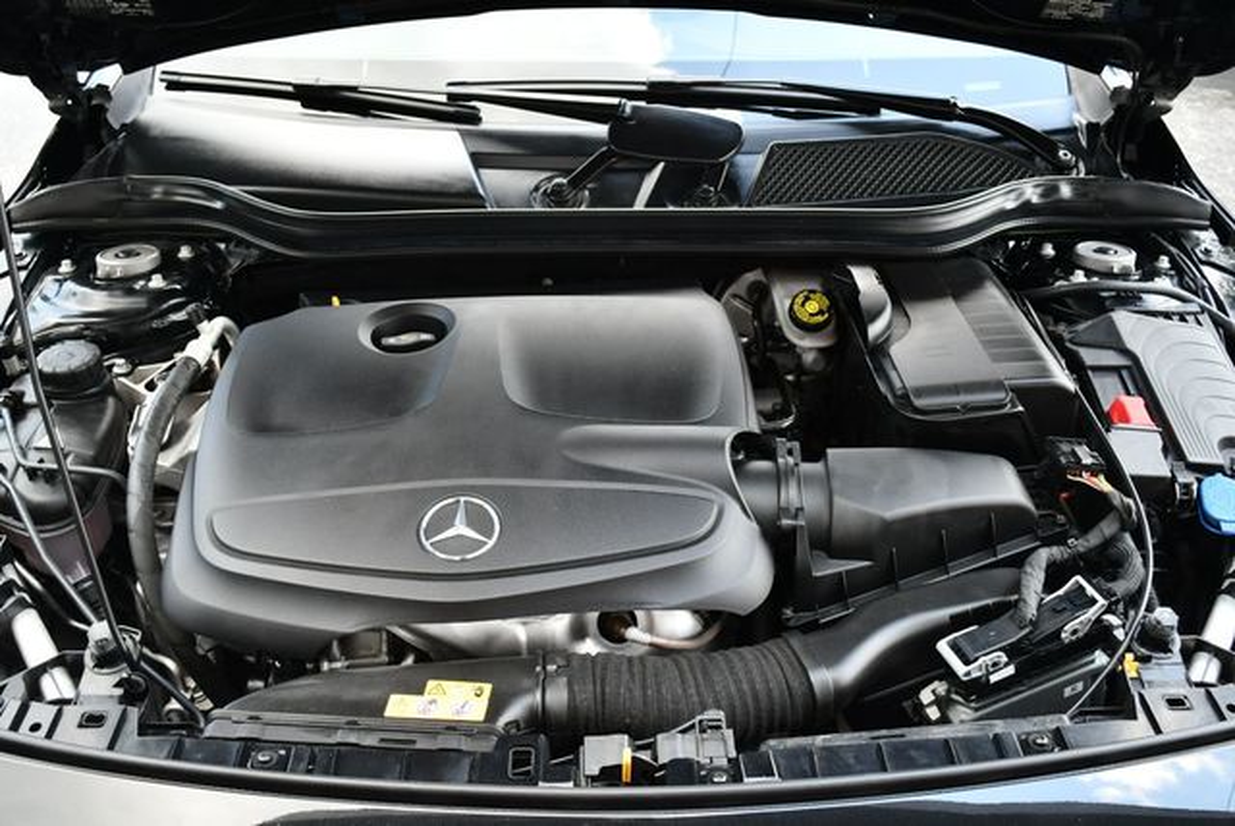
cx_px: 618
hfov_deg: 53.1
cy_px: 413
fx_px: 1236
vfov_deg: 36.9
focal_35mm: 36
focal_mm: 18
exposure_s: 1/250
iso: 400
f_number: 3.5
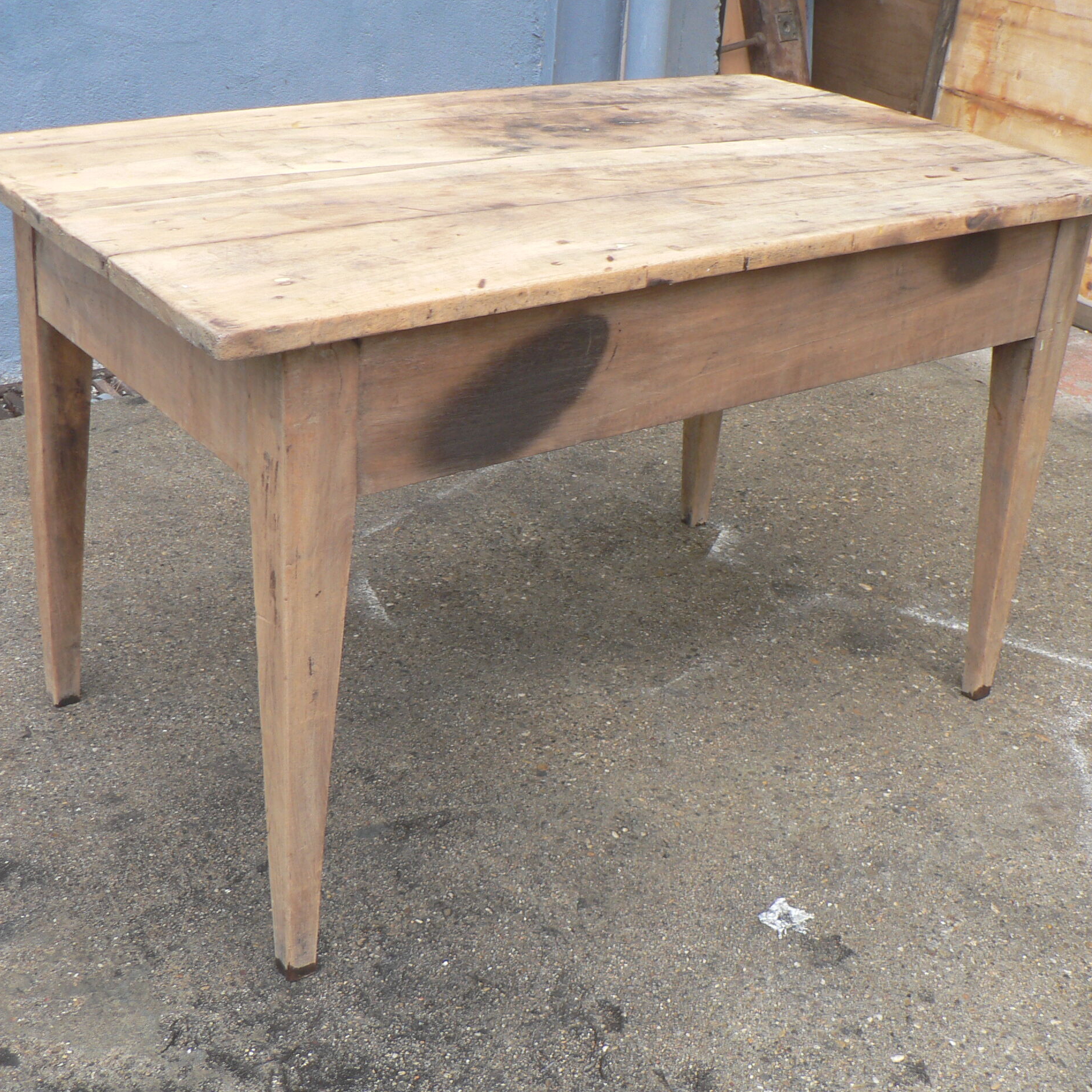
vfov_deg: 39.2
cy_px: 541
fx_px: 1535
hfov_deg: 39.2
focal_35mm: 43
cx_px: 559
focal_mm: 6
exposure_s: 1/30
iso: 80
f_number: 2.8
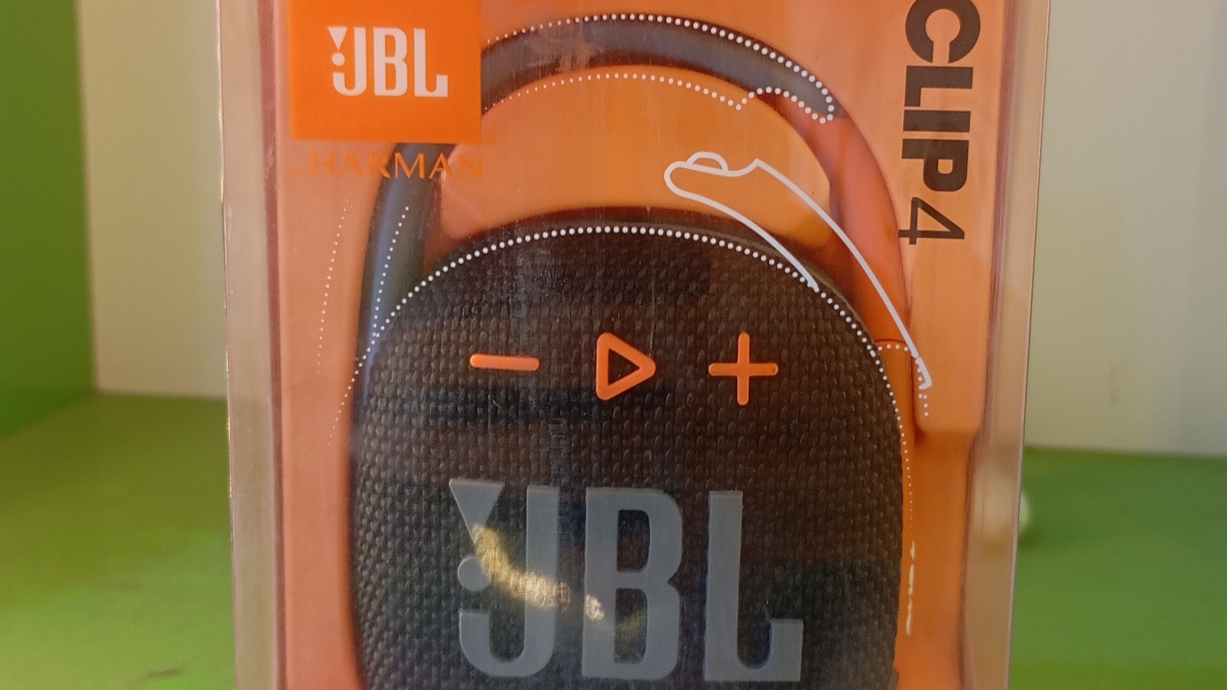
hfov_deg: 43.7
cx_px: 682
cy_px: 300
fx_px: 1529
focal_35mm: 47
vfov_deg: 25.4
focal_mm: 4.27
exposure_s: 1/33.3
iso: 801
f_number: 1.8
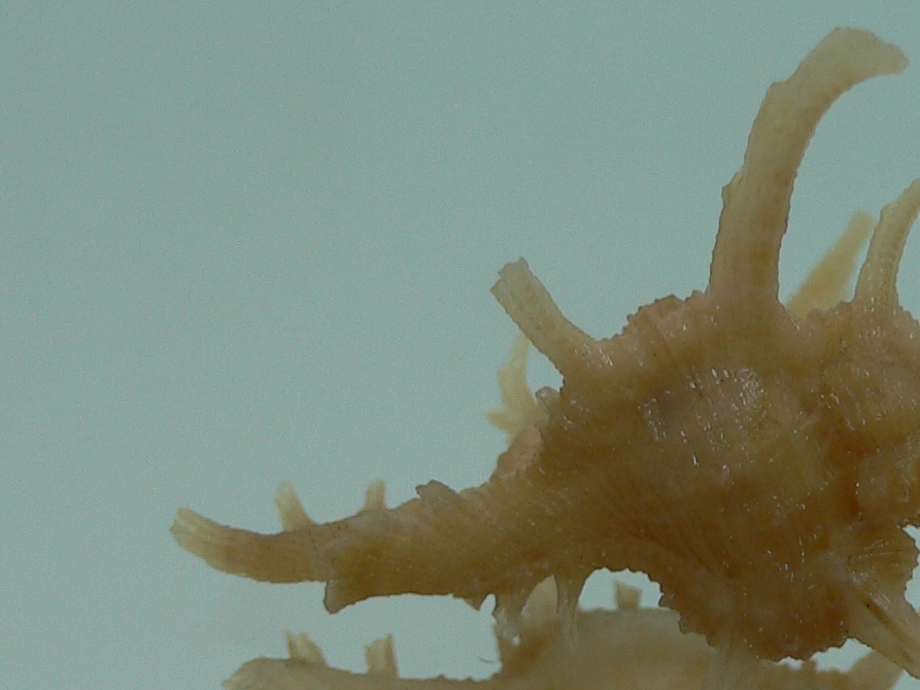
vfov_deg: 18.6
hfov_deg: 24.5
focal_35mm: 79
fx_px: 2100
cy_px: 511
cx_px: 684
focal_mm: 4.6
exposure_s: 1/60
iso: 80
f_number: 2.8
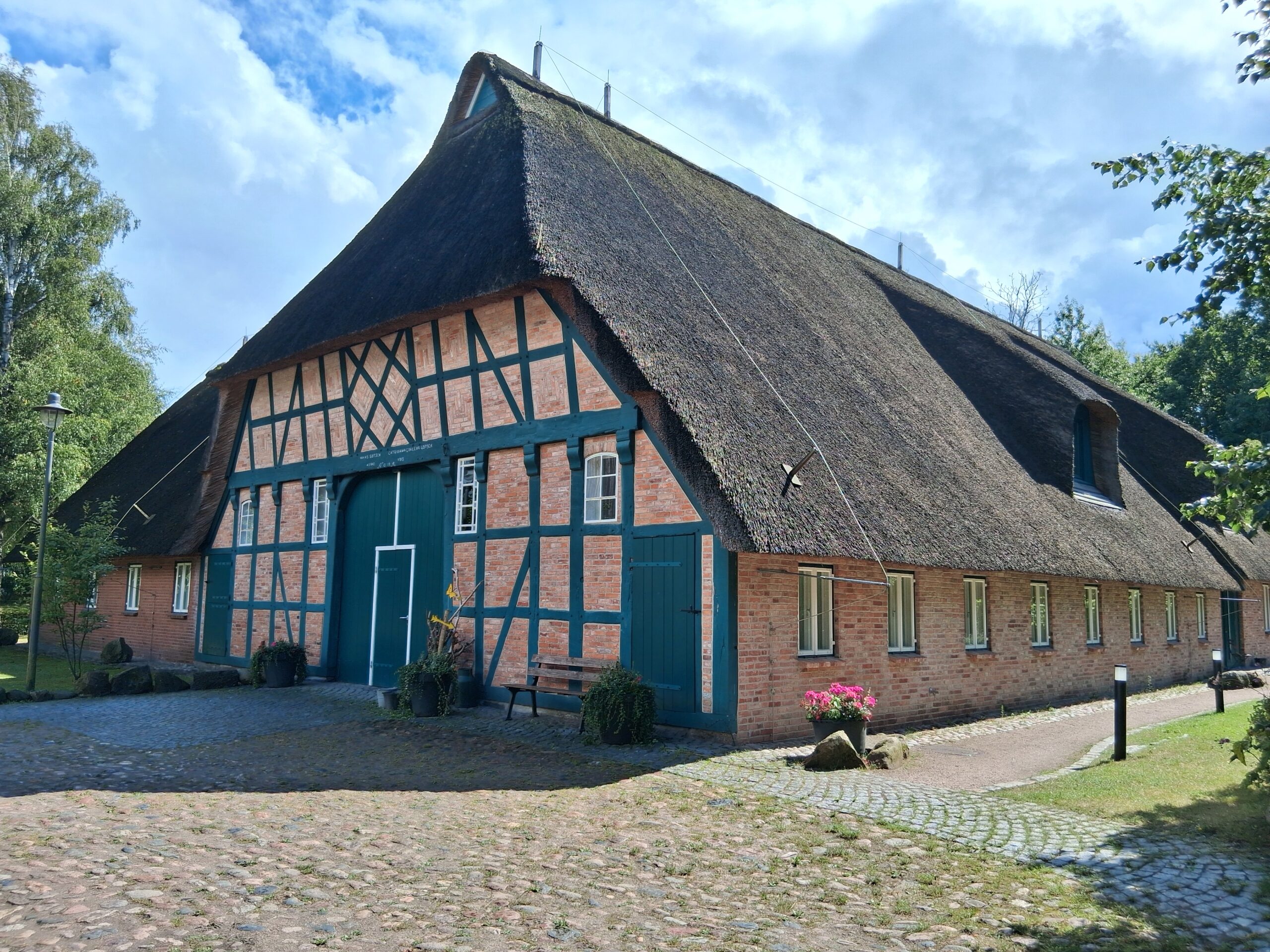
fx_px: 954
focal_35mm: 26
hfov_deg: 67.3
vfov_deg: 53.1
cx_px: 635
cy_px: 476
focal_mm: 3.98
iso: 25
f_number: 1.8
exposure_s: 1/737
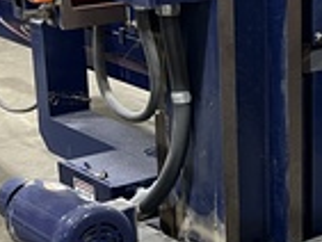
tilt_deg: -20.1
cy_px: 158
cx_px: 354
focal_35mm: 118
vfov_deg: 12.6
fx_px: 1099
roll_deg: +0.1
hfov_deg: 16.2
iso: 125
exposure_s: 1/60
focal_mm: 5.7
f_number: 1.5
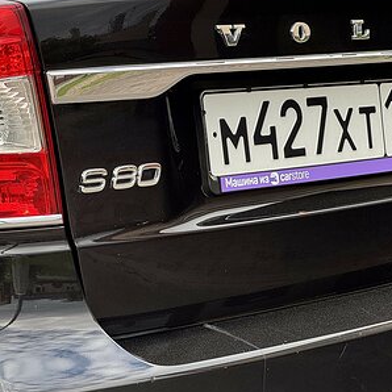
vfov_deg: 14.0
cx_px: 128
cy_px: 185
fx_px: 1601
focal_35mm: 125
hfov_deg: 13.9
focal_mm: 9
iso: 50
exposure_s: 1/99
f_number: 2.8
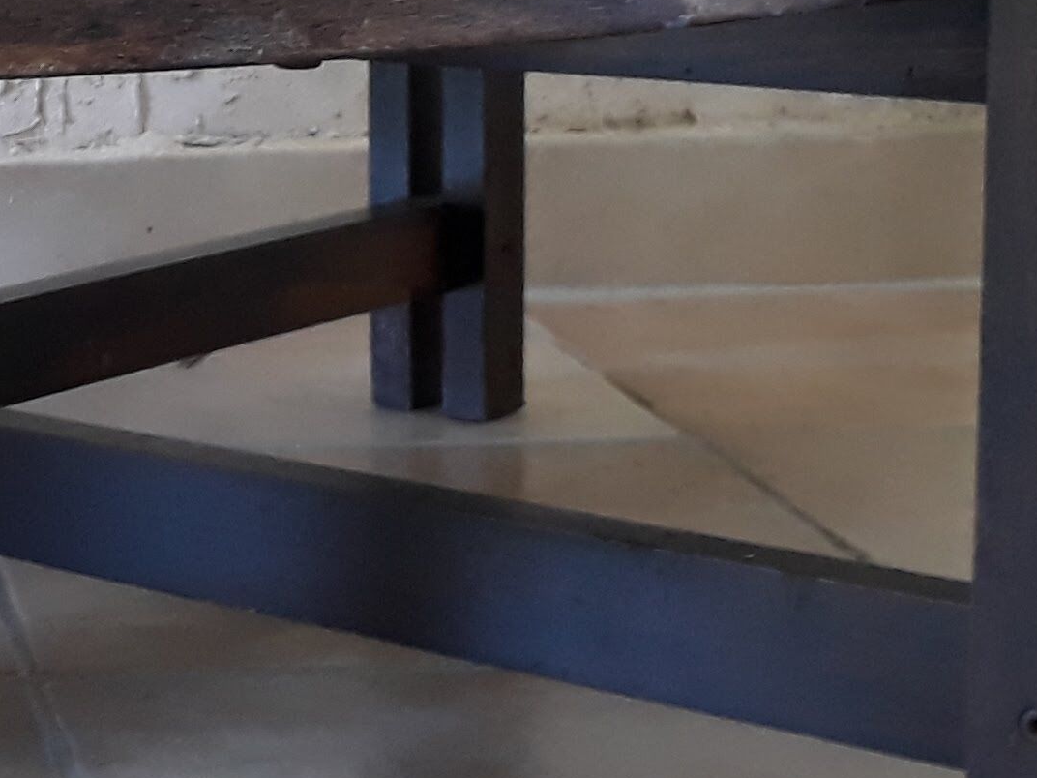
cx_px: -327
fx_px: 3116
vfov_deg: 14.2
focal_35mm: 104
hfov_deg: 17.7
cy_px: 183
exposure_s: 1/20
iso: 160
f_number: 1.9
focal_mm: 3.6
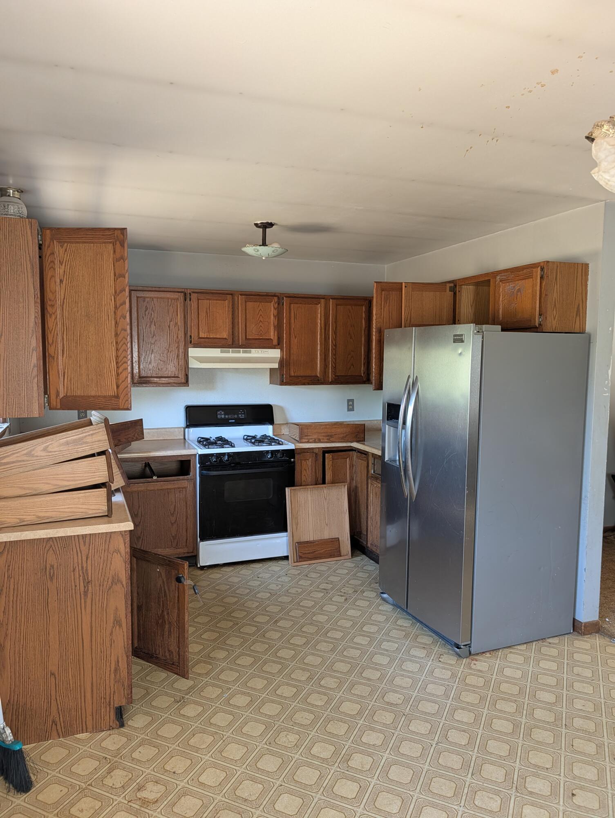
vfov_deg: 71.5
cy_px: 409
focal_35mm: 24
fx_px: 567
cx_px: 308
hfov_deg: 56.9
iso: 220
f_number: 1.68
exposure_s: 1/45.7
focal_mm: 6.9
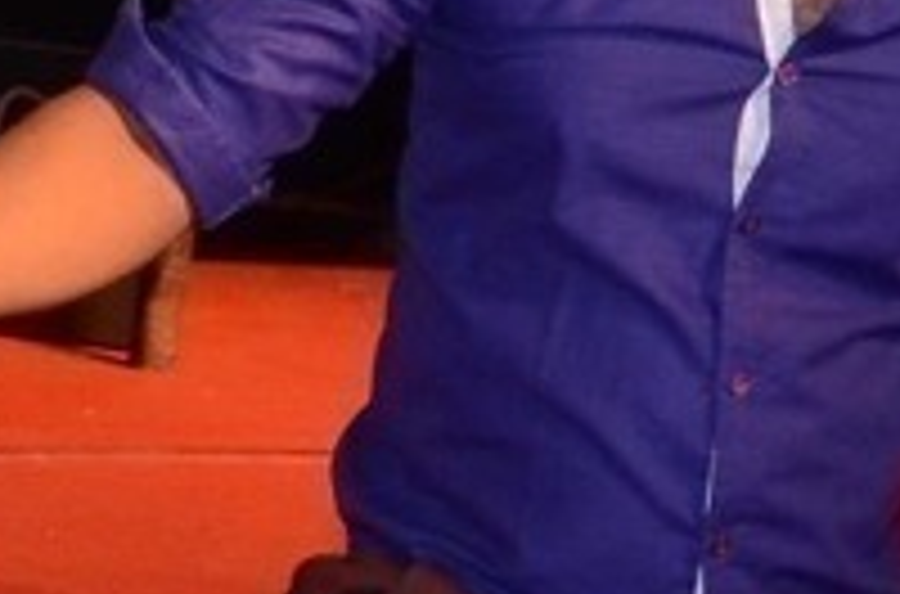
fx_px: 6280
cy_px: 7
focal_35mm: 252
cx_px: -644
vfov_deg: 5.4
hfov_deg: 8.0
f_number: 8
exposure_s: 1/125
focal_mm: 28
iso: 1250
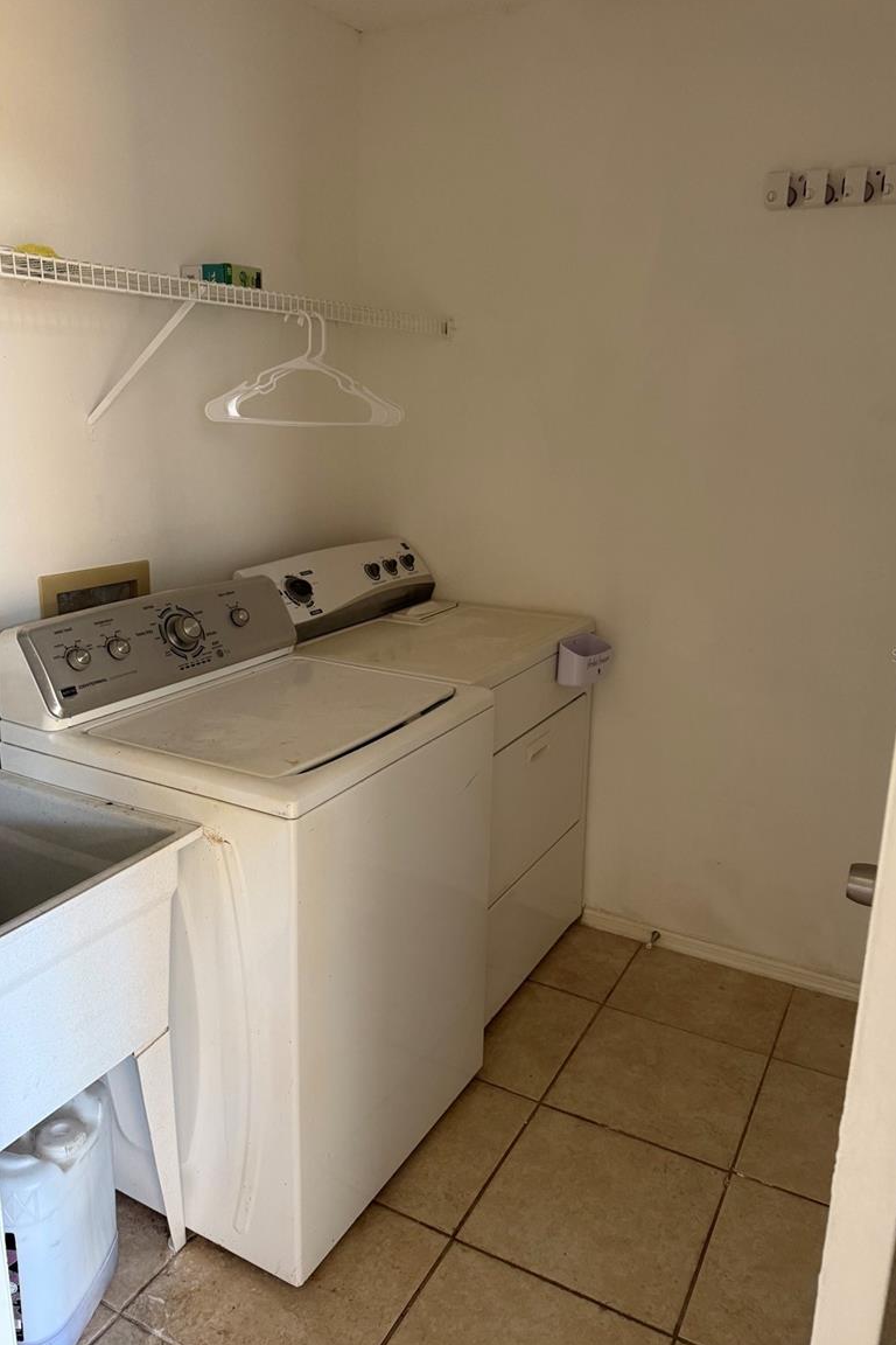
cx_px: 449
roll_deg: -2.3
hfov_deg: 49.6
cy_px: 655
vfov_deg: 69.4
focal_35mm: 26
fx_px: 971
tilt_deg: -15.6
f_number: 1.78
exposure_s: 1/60
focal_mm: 6.76
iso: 250
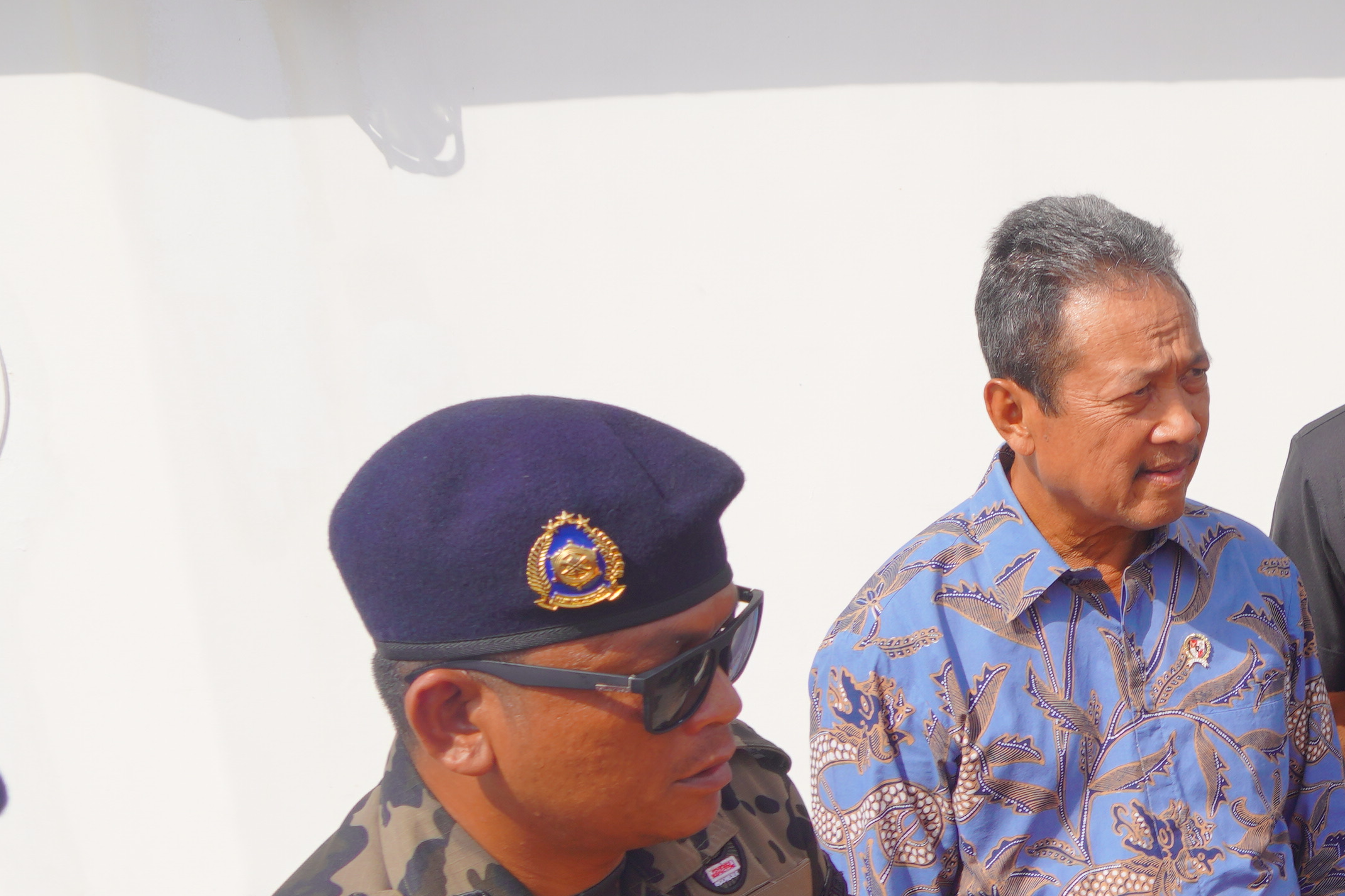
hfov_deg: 25.6
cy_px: 753
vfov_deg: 19.2
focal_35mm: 70
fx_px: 2615
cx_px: 1644
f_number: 6.3
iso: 100
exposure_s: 1/250
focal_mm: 24
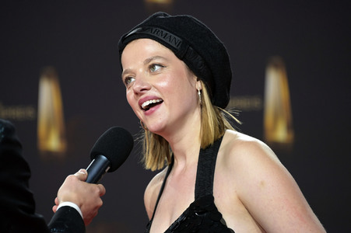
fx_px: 2923
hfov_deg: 6.9
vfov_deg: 4.6
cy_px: 116
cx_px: 176
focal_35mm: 300
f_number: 5.6
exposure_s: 1/250
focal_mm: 300
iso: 5000
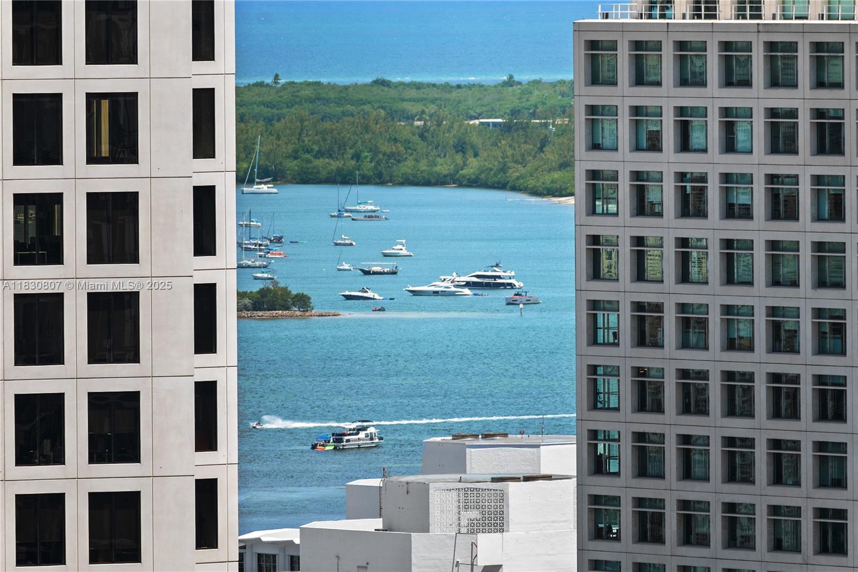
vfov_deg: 3.1
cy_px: 286
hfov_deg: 4.6
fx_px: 10722
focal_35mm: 450
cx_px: 429
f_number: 6.3
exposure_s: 1/640
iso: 100
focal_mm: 300
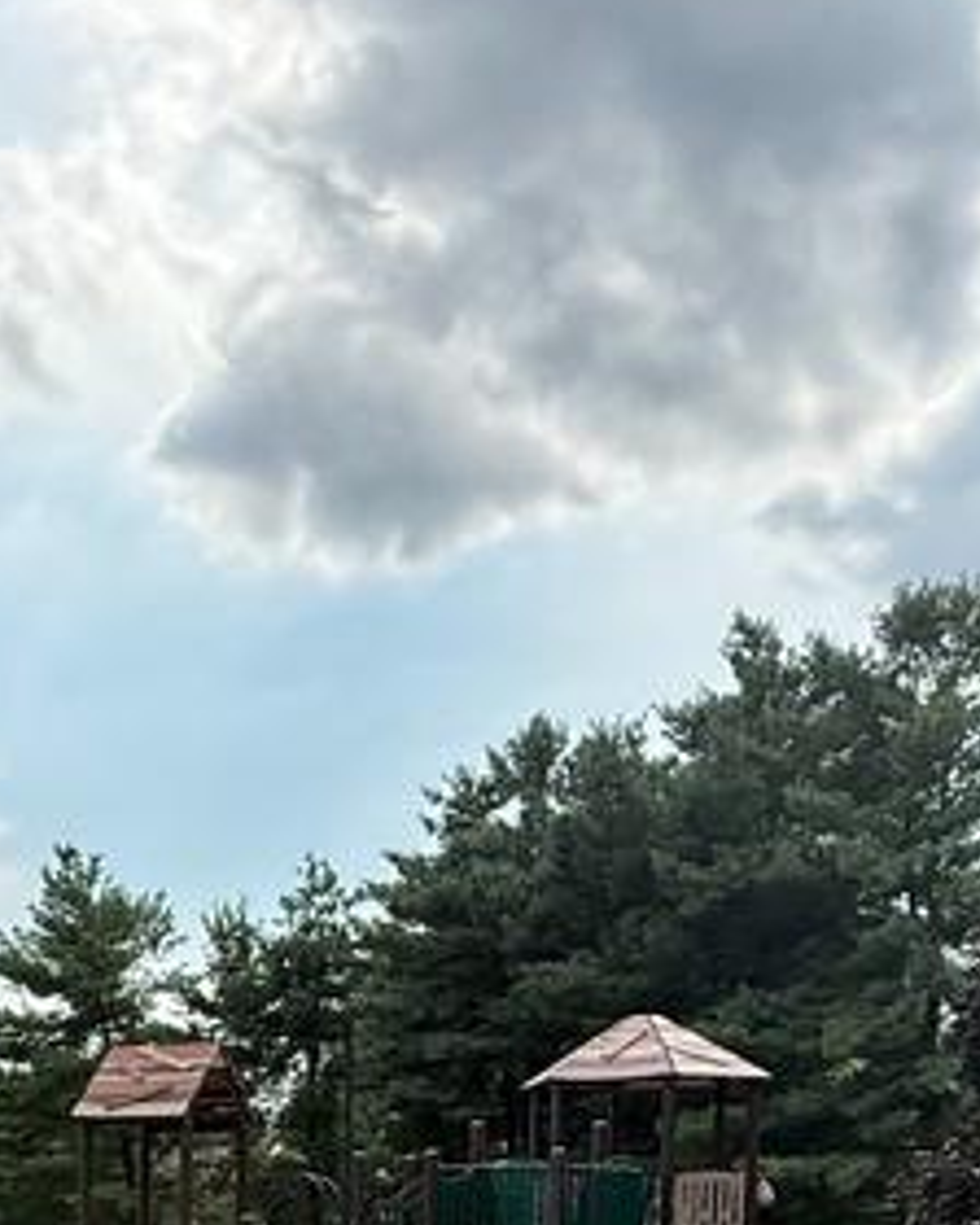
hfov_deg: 29.0
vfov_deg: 32.1
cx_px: 88
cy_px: 1409
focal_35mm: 50
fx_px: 1813
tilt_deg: -5.7
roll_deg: -0.4
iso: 64
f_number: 2.2
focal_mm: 2.22
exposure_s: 1/1656
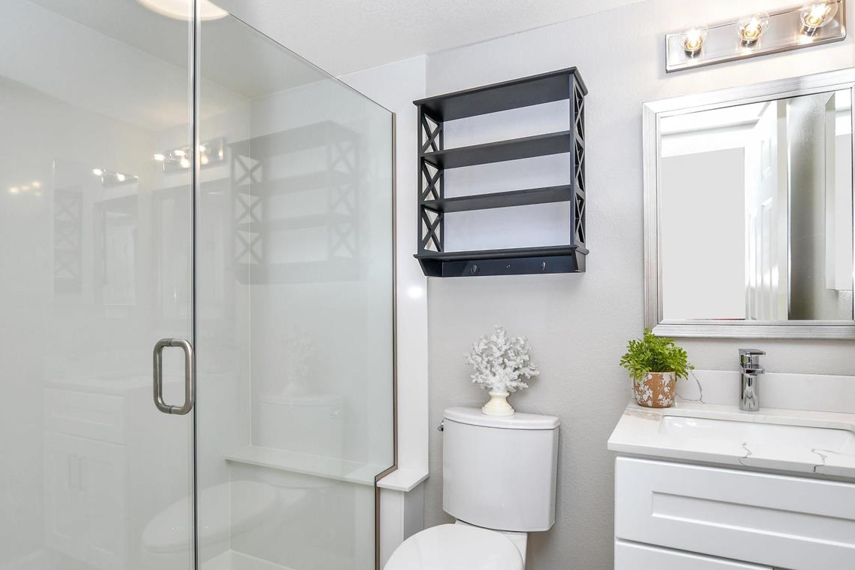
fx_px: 451
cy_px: 292
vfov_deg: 64.5
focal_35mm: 19
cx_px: 438
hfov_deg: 86.9
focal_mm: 10
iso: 200
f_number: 6.3
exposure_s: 1/40
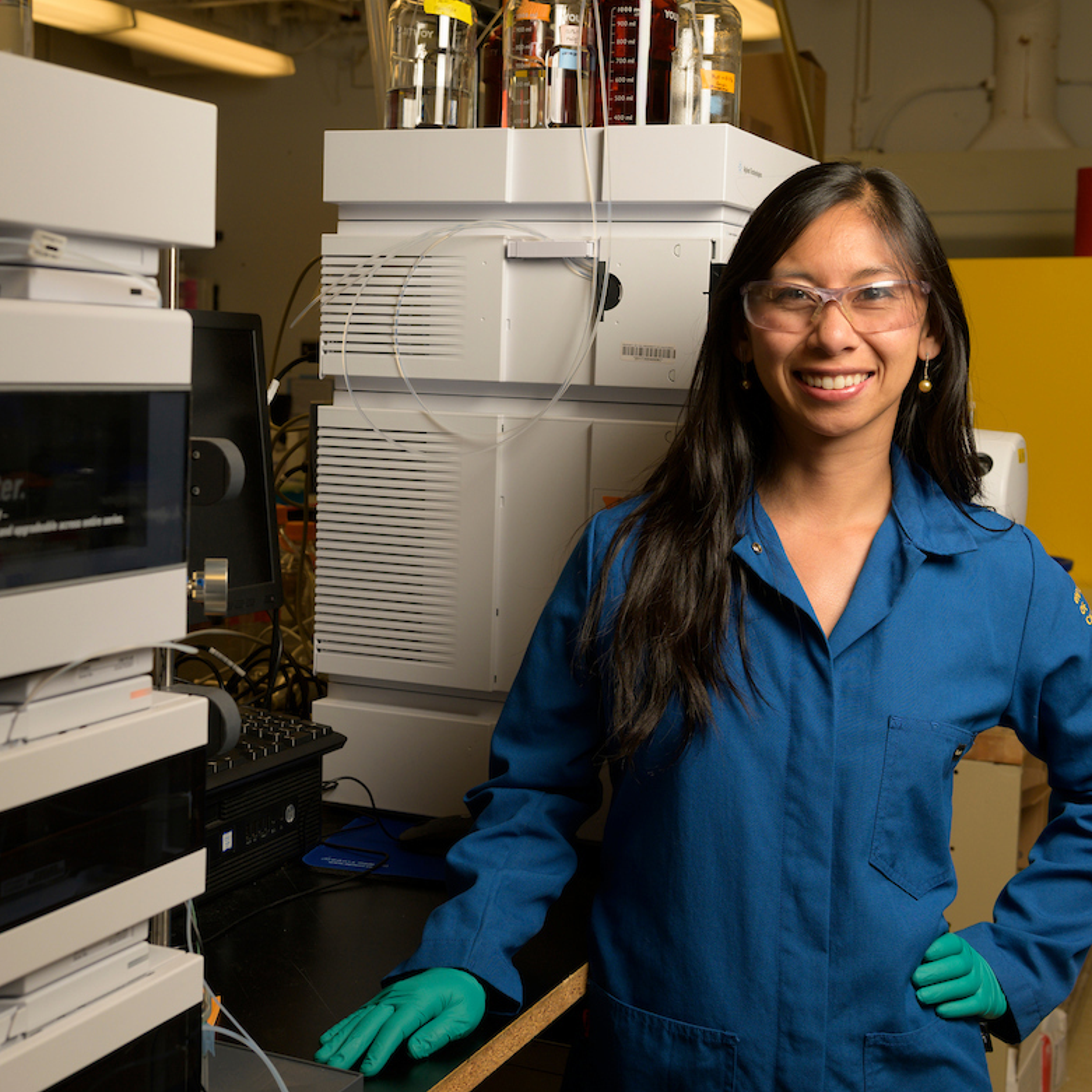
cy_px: 535
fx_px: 1677
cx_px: 463
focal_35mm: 47
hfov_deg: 36.0
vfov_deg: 36.1
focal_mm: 36
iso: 400
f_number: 6.3
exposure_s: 1/160
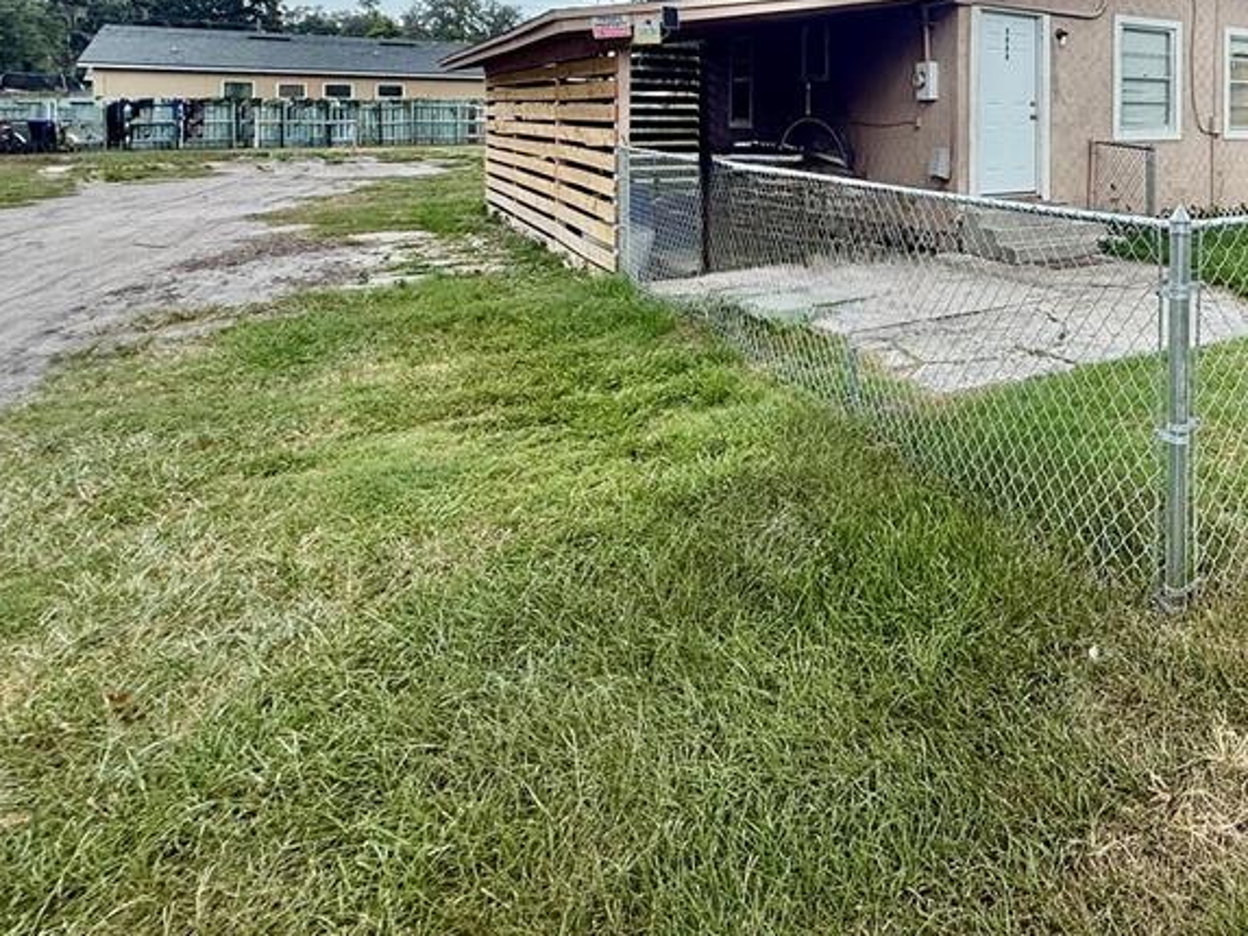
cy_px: 126
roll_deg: -0.3
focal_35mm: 25
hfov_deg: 59.7
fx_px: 902
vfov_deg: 49.9
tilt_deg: -0.3
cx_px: 1109
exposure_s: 1/726
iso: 64
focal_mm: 2.22
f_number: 2.2
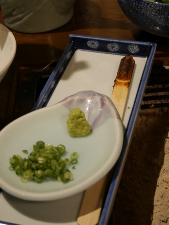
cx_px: 90
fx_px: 474
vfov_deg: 26.6
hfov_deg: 20.2
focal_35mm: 73
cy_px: 93
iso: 3200
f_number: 5.4
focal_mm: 28
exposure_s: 1/15
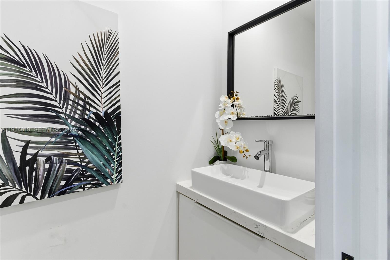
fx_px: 184
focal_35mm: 17
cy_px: 130
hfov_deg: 93.3
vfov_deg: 70.4
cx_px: 195
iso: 250
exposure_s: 1/125
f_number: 8
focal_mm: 17
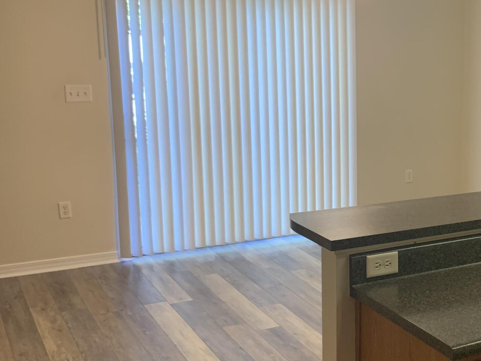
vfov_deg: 26.6
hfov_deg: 32.4
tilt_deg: -11.5
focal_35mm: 55
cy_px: 191
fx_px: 764
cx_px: 470
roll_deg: -2.3
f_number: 1.8
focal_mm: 4.25
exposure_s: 1/60
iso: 125
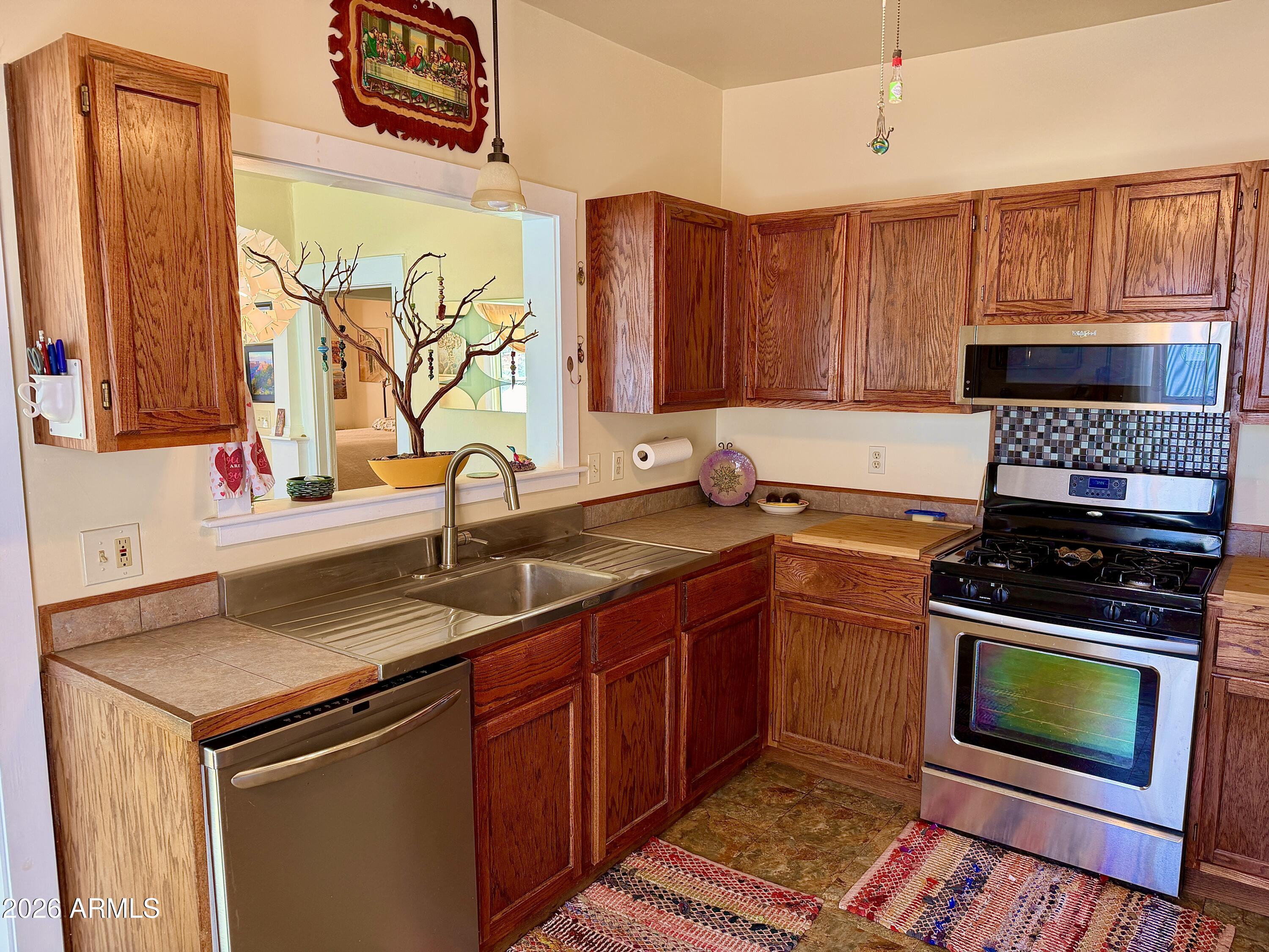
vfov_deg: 56.8
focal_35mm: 24
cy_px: 476
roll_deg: -0.6
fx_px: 880
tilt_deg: -8.8
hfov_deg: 71.6
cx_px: 634
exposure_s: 1/60
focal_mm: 6.76
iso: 125
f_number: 1.78
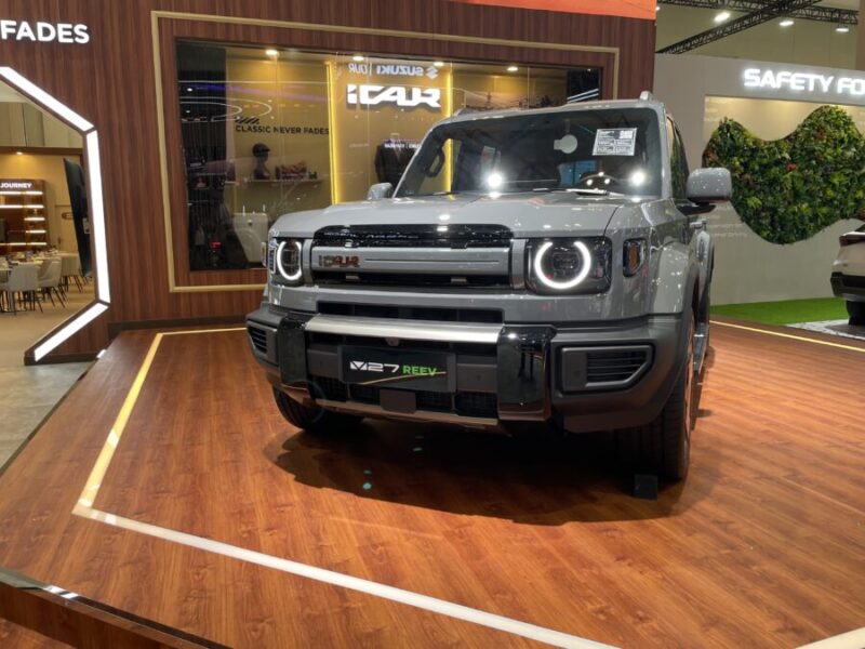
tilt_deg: -8.2
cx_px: 432
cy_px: 324
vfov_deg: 53.1
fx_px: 650
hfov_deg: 67.3
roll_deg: +2.2
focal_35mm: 26
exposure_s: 1/100
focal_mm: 4.2
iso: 80
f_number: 1.6
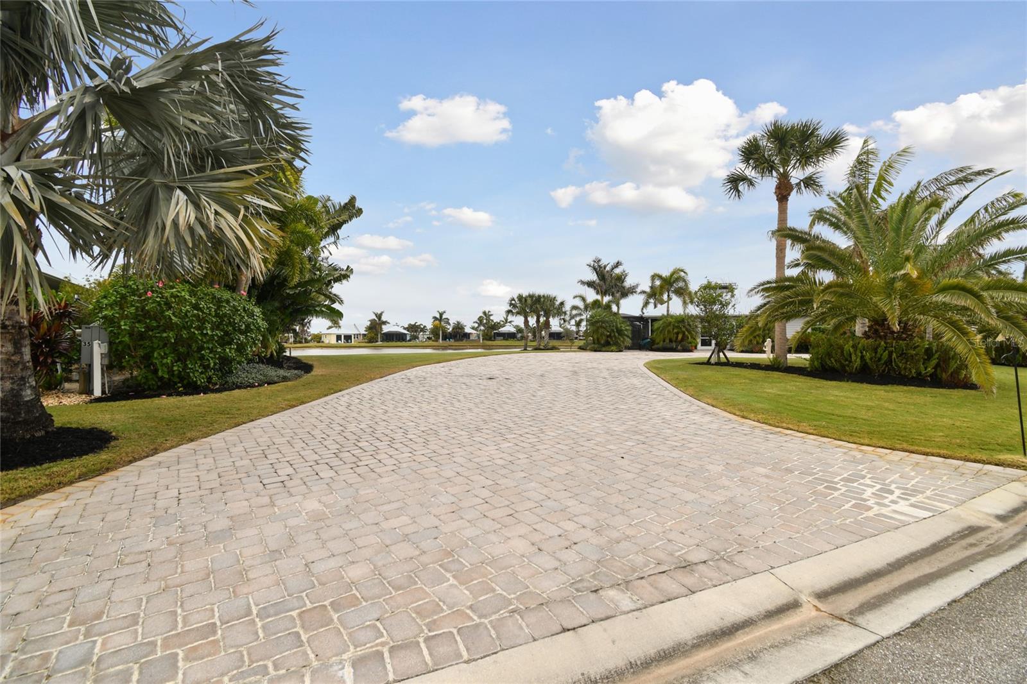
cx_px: 514
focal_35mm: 15
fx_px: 428
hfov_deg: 100.4
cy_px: 342
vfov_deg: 77.3
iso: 100
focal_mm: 10
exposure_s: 1/40
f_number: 7.1
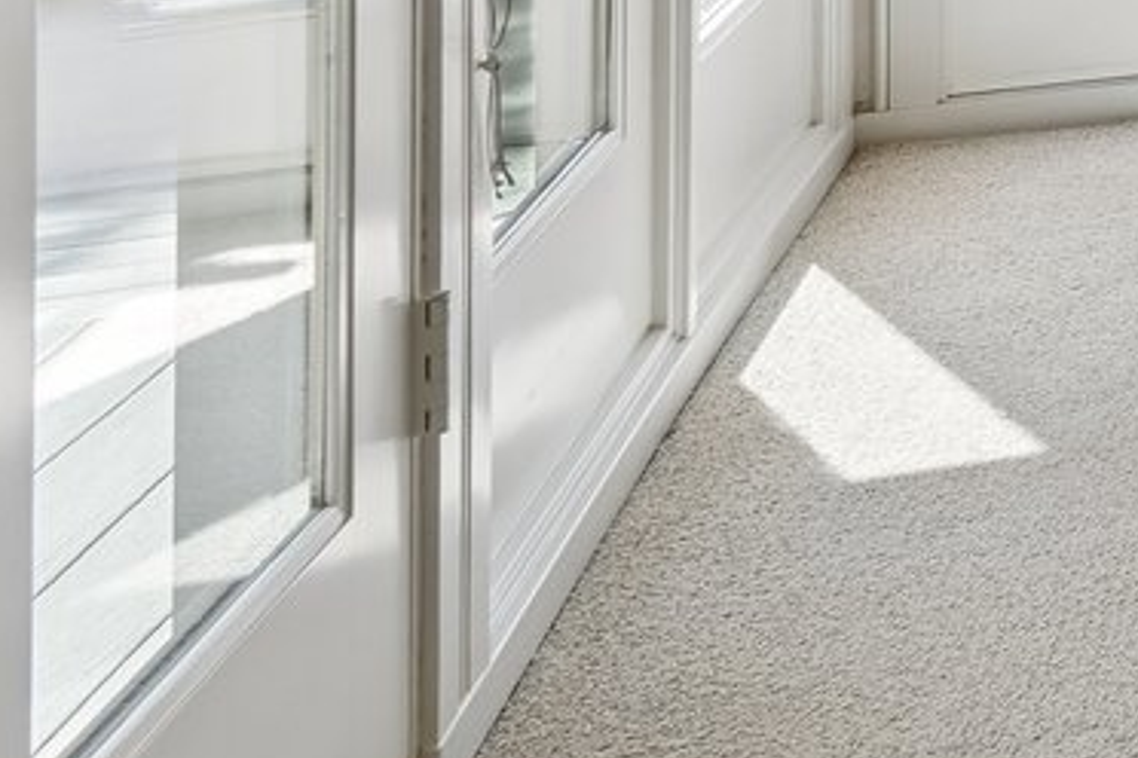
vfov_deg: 13.5
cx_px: 2772
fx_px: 2782
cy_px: -729
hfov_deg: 14.5
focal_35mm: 88
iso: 400
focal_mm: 16
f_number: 8
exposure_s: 1/125
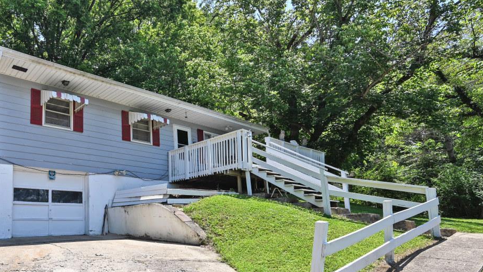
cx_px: 115
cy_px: 186
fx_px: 307
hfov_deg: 70.7
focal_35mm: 24
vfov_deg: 46.8
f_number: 8
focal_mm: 14
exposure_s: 1/200
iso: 100
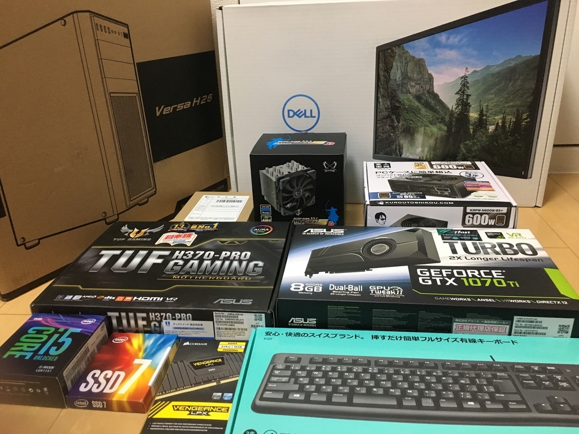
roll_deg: +1.8
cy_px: 217
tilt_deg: -24.1
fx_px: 485
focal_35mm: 29
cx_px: 290
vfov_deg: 48.2
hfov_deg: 61.7
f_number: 2.2
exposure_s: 1/30
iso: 160
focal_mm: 4.15
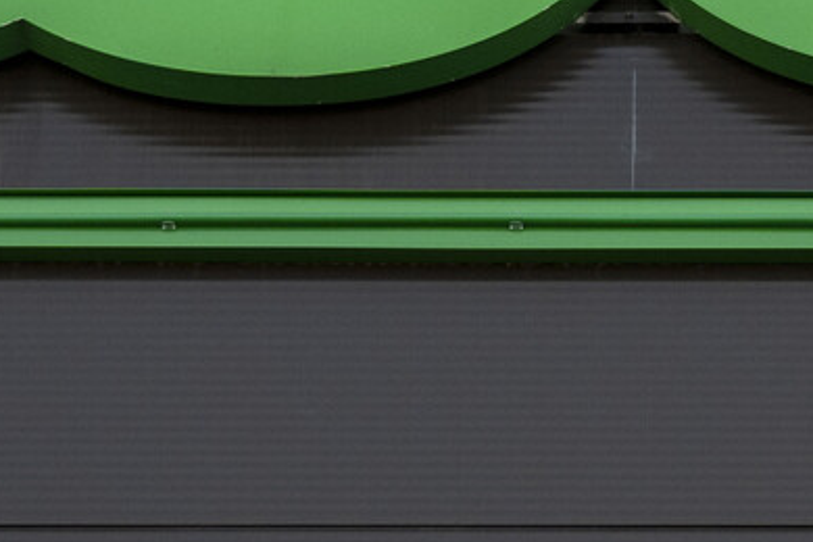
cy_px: -210
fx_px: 4629
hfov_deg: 10.0
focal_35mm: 205
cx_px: 755
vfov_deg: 6.6
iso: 1100
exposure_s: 1/1000
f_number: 5.6
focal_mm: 50
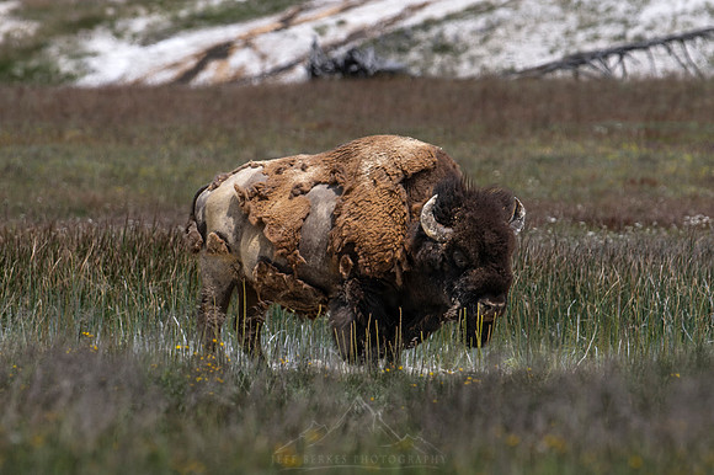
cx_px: 357
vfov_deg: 2.3
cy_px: 238
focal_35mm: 600
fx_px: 11893
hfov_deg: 3.4
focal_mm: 400
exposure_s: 1/320
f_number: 6.3
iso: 200
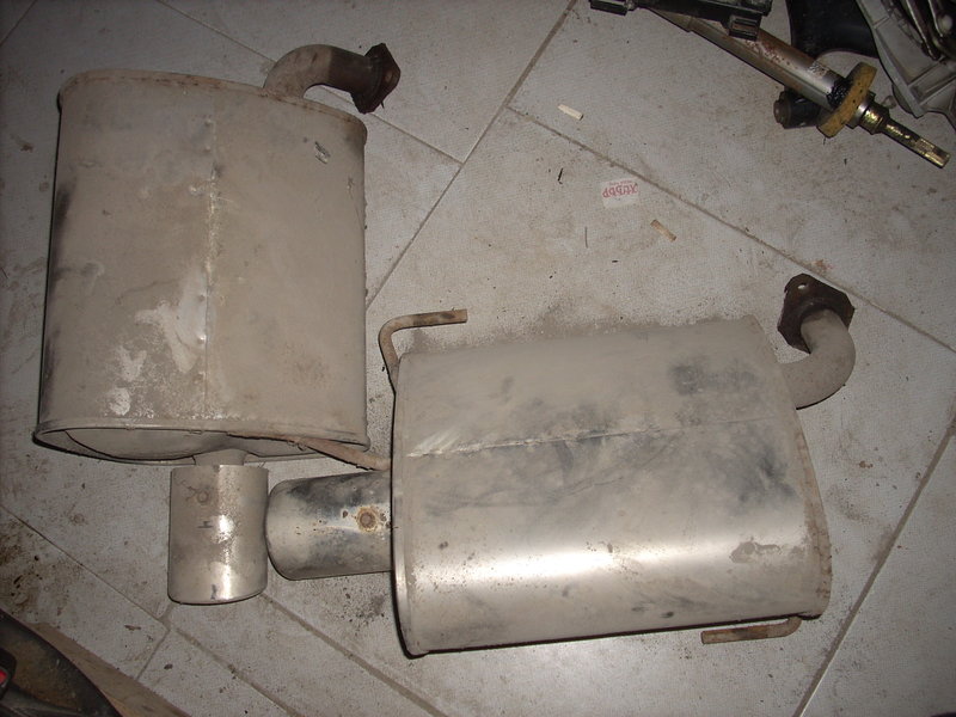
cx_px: 478
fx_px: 1022
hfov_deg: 50.1
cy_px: 358
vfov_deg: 38.7
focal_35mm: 37
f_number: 2.8
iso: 64
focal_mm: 6.2
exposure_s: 1/60
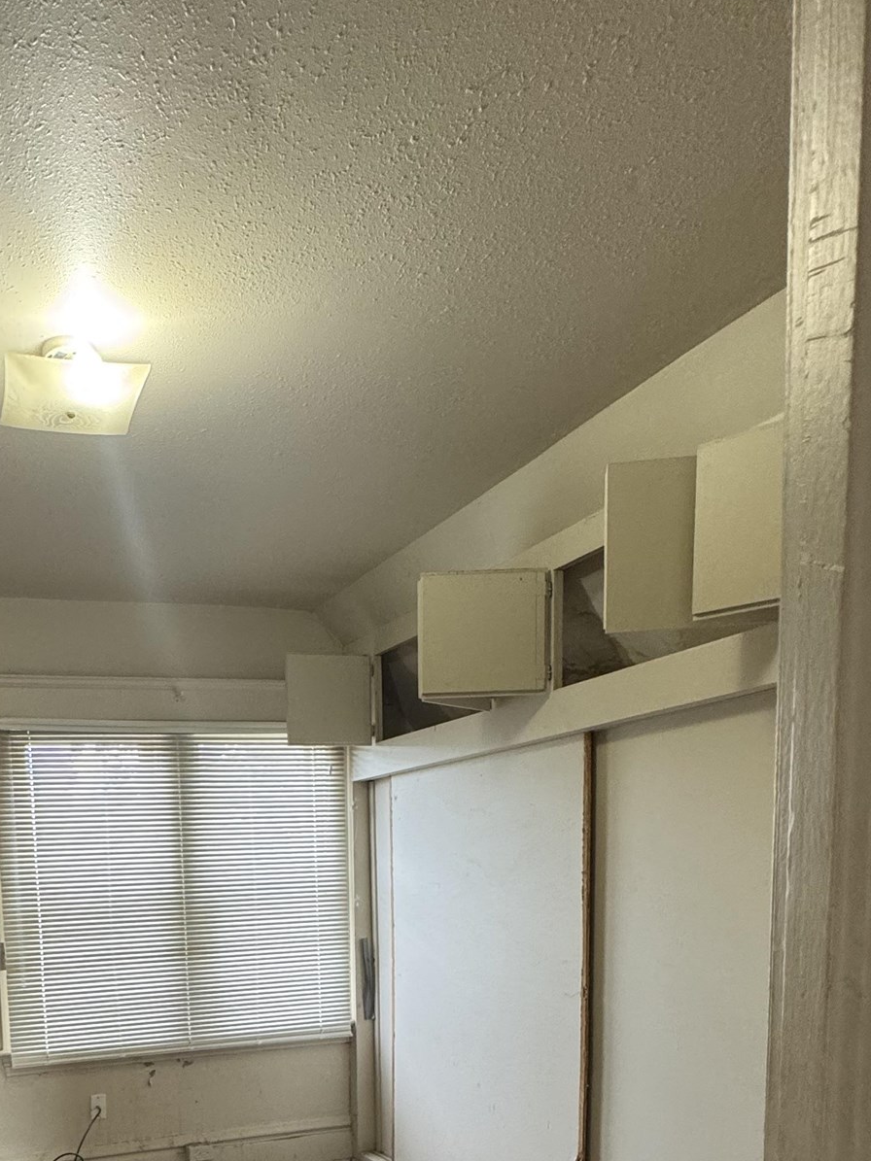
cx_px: 148
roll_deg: +2.7
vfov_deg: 58.7
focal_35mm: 27
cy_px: 974
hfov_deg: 47.9
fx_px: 906
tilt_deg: -6.4
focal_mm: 2.22
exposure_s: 1/60
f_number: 2.2
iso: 250
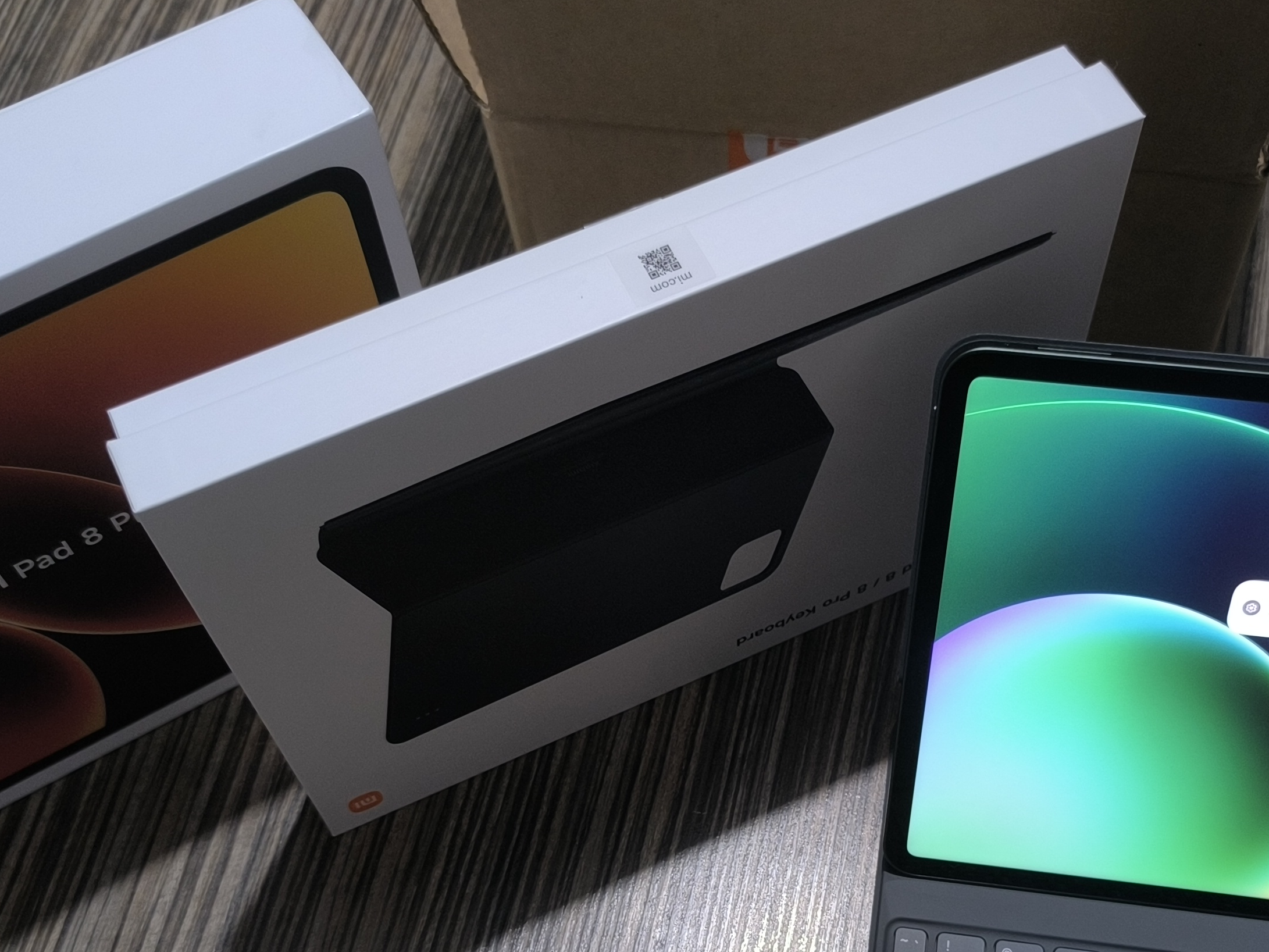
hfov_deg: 43.7
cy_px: 753
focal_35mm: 43
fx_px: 1577
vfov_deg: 32.7
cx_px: 723
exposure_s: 1/33.3
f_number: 1.65
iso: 1000
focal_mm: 6.14
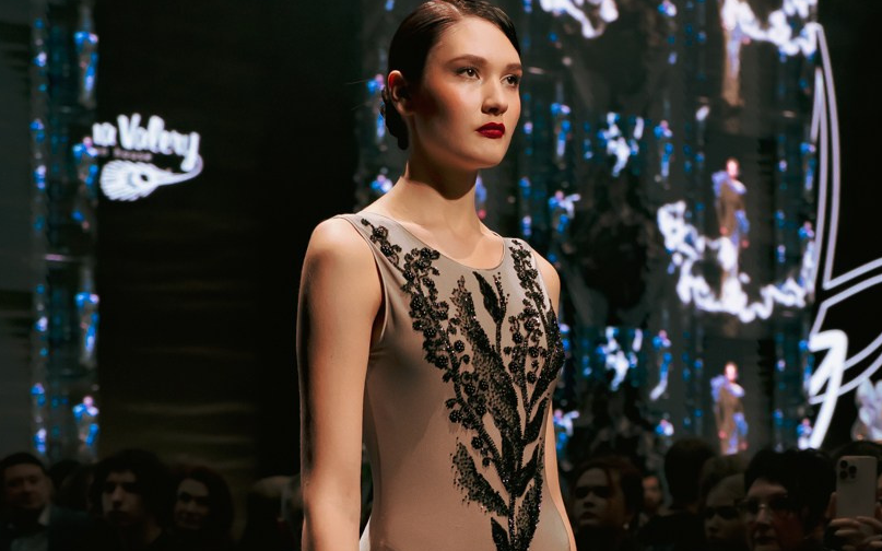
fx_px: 2331
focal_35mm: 97
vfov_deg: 13.4
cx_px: 569
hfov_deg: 21.4
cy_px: 504
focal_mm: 40
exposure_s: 1/200
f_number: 3.5
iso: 1600
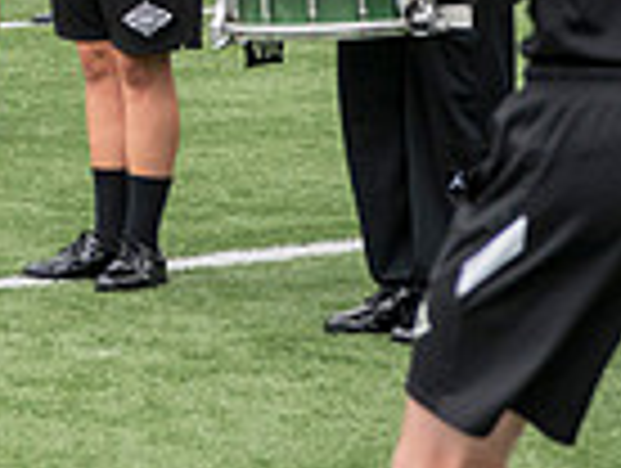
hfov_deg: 6.8
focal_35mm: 282
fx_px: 5068
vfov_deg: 5.2
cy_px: -385
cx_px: -482
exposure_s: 1/1600
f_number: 5.6
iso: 640
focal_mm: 70
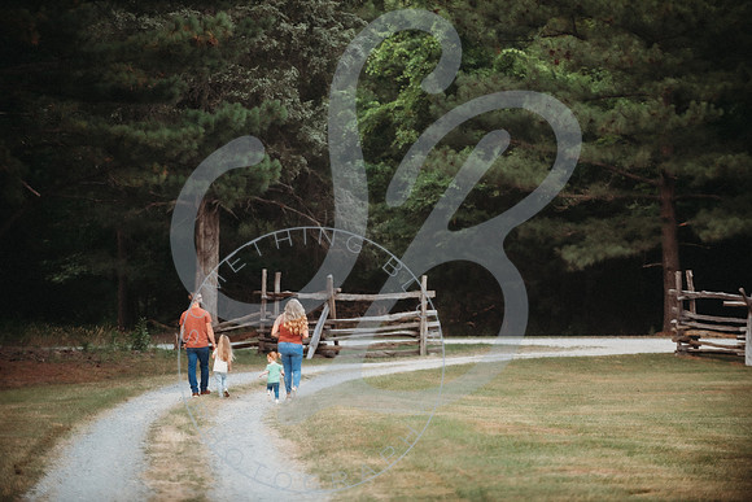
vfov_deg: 6.9
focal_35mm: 200
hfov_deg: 10.3
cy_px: 251
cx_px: 376
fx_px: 4179
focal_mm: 200
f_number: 2.8
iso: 400
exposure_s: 1/200
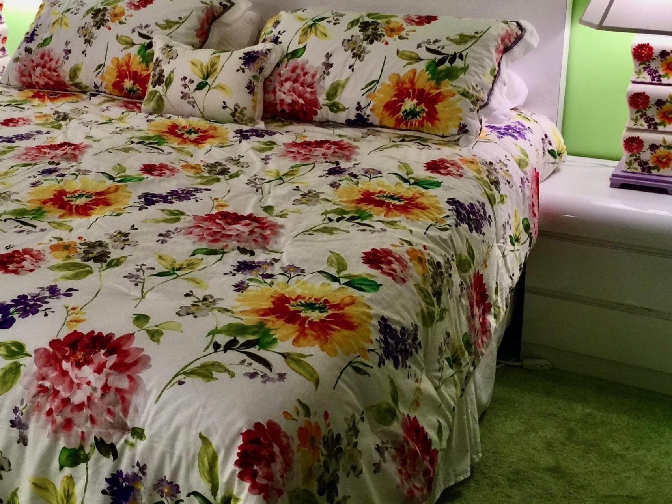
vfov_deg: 29.6
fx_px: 951
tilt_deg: -19.5
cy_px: 190
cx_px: 208
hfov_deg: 38.3
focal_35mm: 49
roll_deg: +2.4
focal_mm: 4.15
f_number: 2.2
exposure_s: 1/30
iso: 32
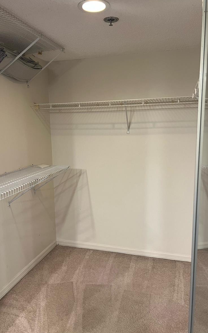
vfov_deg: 66.5
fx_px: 254
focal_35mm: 28
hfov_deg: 44.5
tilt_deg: -9.6
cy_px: 167
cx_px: 100
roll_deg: +1.5
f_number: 1.5
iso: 160
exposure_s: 1/60
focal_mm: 5.7
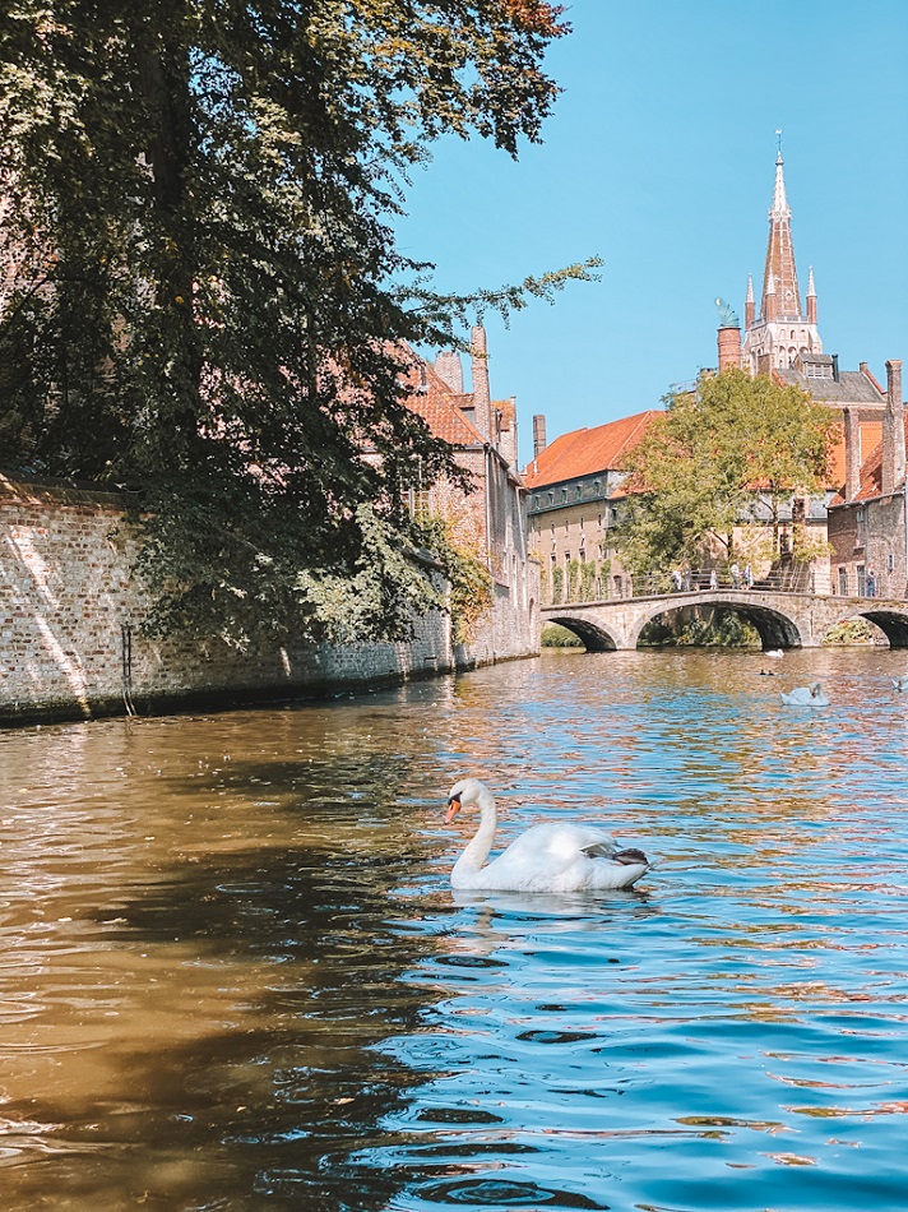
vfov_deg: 36.8
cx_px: 454
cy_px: 606
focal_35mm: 52
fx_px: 1819
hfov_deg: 28.0
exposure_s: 1/750
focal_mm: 6
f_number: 2
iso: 20
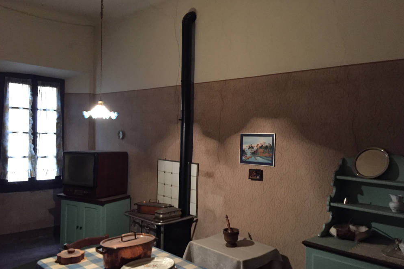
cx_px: 205
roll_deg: -2.4
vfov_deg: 42.3
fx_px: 348
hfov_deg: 60.3
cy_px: 143
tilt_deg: -2.5
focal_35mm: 31
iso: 400
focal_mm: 4.15
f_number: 2.2
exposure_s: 1/17
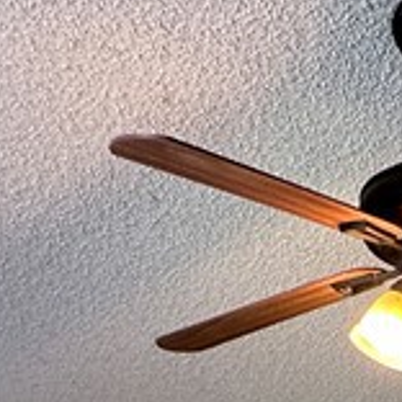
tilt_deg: -1.8
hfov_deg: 19.5
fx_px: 1064
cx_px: 544
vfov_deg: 16.1
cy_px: 825
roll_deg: +0.9
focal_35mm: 81
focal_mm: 2.22
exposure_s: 1/120
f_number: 2.2
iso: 160
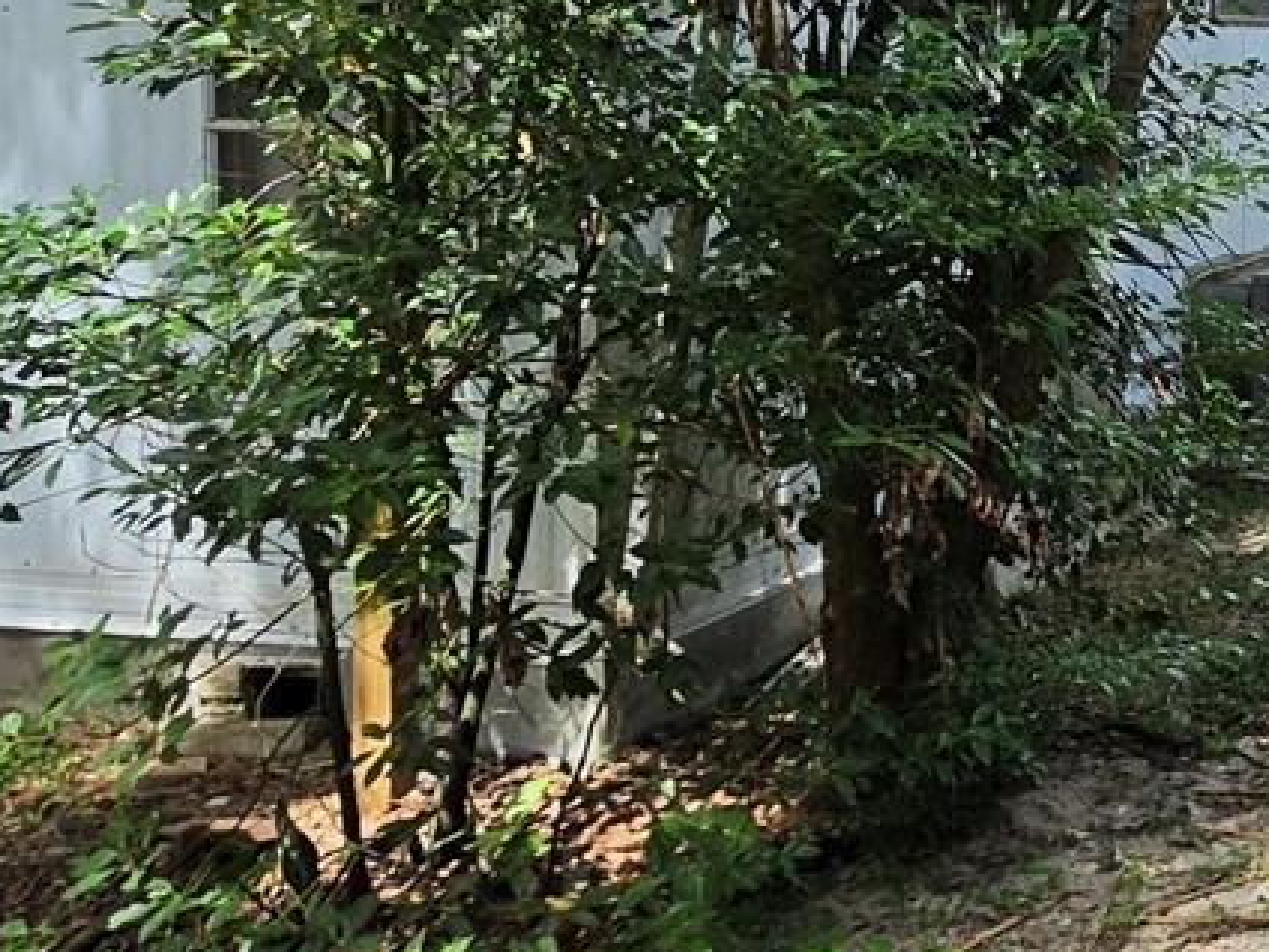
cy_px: 135
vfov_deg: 28.7
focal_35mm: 49
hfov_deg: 31.0
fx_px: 1796
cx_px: 1622
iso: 40
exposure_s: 1/752
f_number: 1.9
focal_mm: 2.2
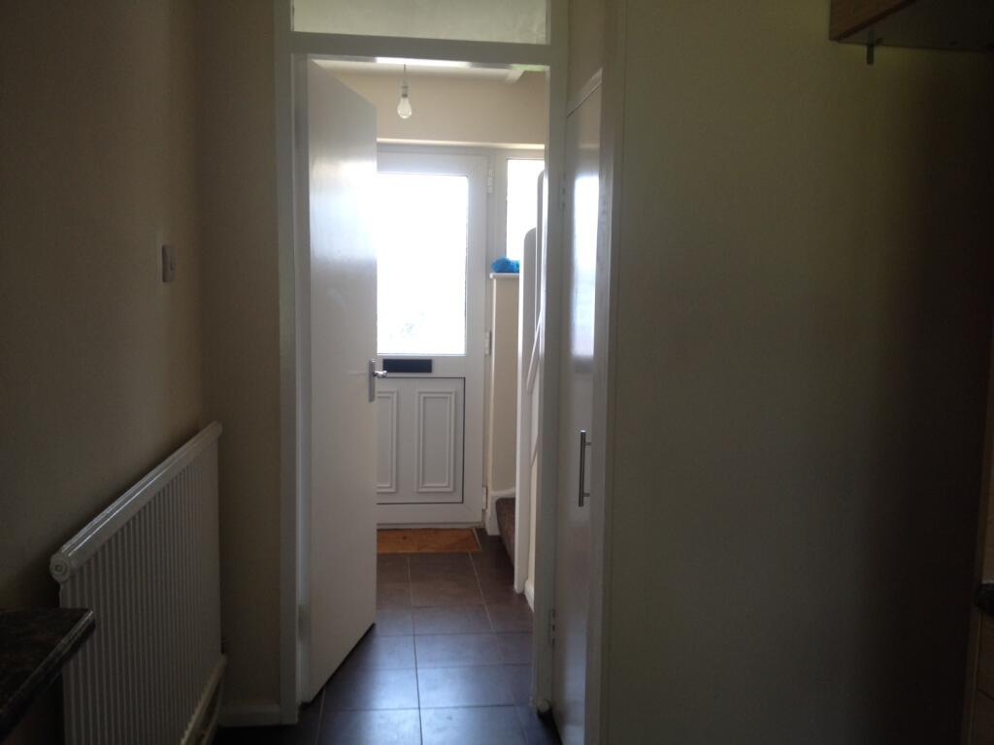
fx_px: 1005
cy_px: 372
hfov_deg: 52.6
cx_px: 497
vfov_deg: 40.7
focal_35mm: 35
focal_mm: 4.28
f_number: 2.4
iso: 64
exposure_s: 1/60
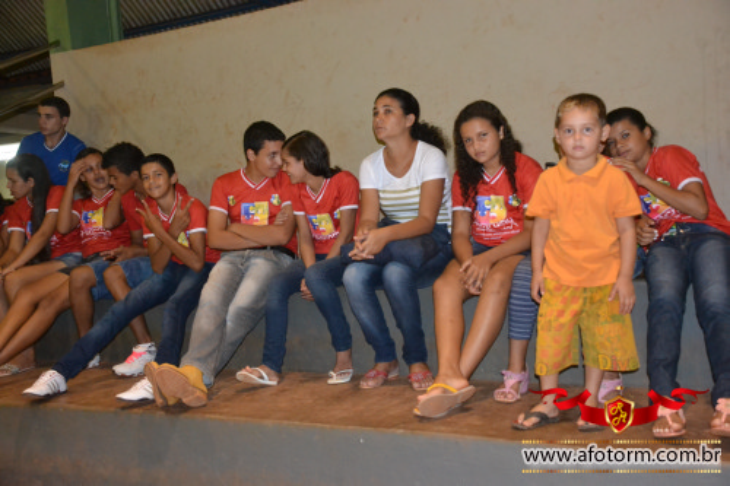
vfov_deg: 31.9
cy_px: 243
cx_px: 365
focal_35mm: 42
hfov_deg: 46.4
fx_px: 851
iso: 3200
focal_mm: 28
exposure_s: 1/60
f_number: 4
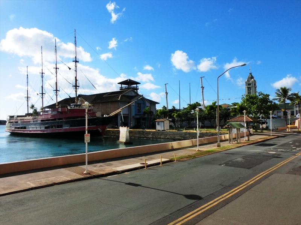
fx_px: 217
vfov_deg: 54.9
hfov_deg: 69.4
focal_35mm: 25
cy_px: 112
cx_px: 150
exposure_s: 1/320
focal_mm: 4.43
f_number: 8
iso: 80
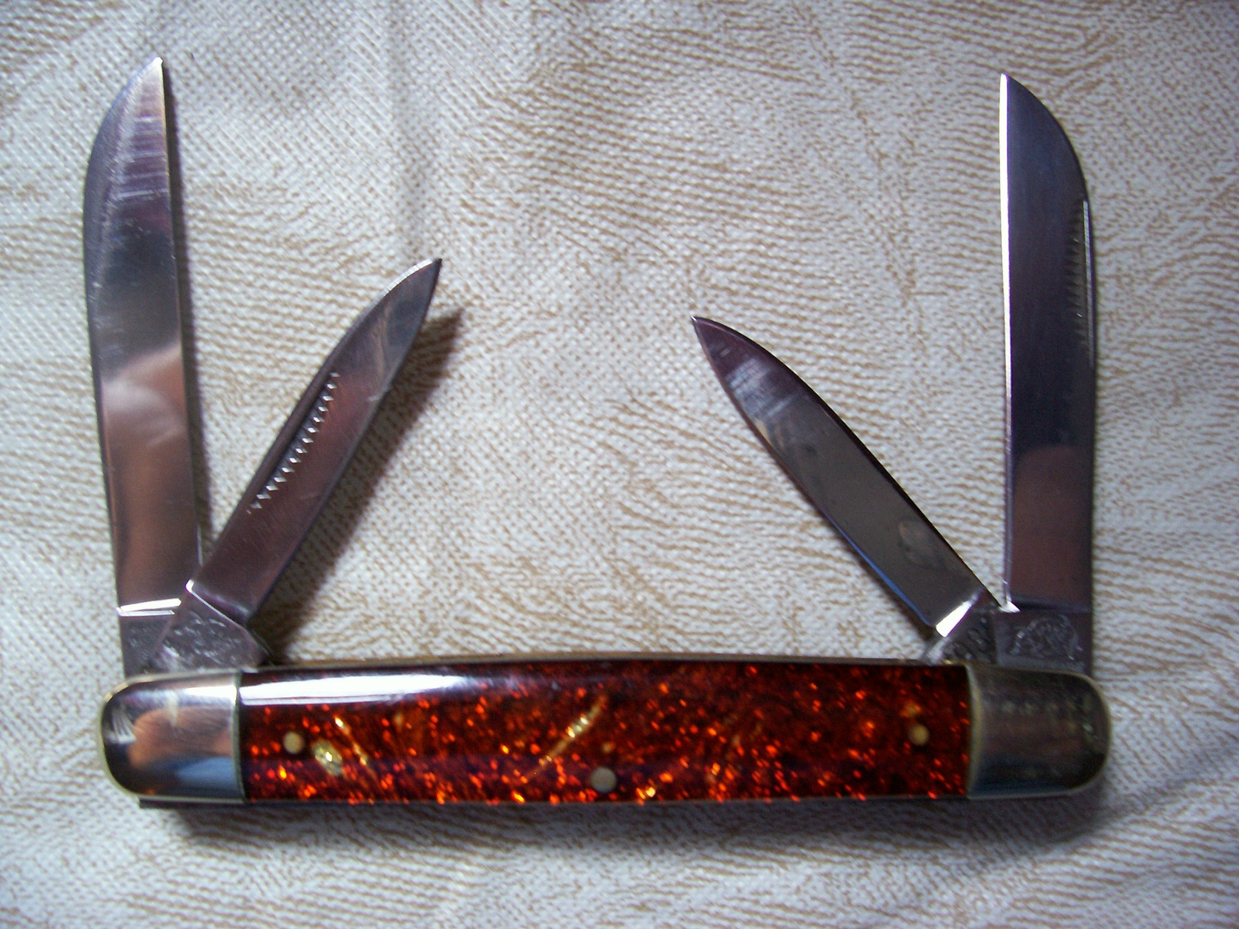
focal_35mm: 34
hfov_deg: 54.0
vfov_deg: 41.8
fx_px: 1217
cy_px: 464
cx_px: 620
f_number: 2.7
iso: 105
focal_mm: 5.6
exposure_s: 1/32
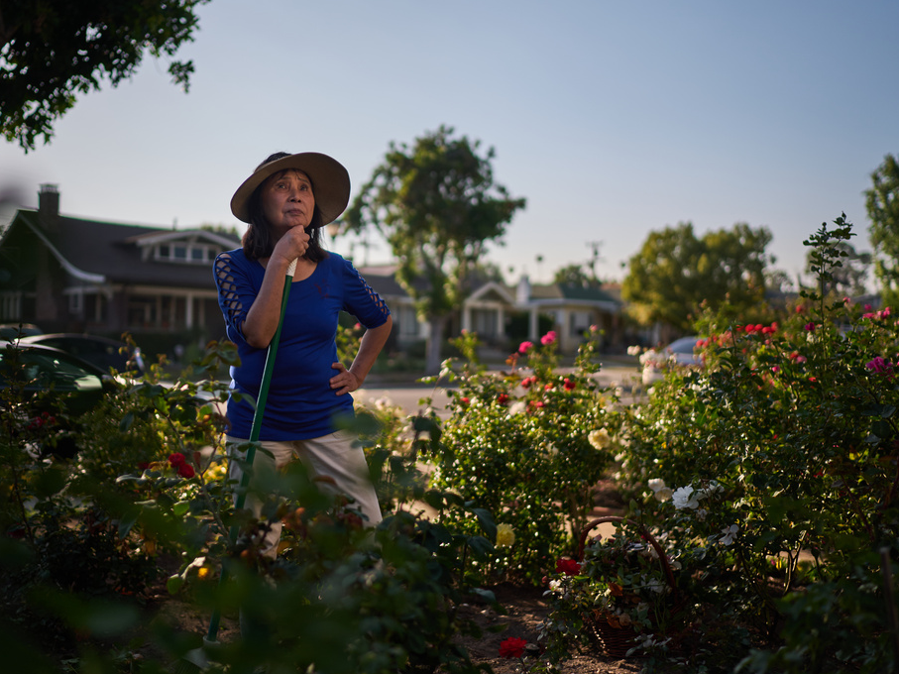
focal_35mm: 38
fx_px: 987
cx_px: 421
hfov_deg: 49.0
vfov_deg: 37.7
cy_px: 337
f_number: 1.4
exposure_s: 1/500
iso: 125
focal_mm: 35
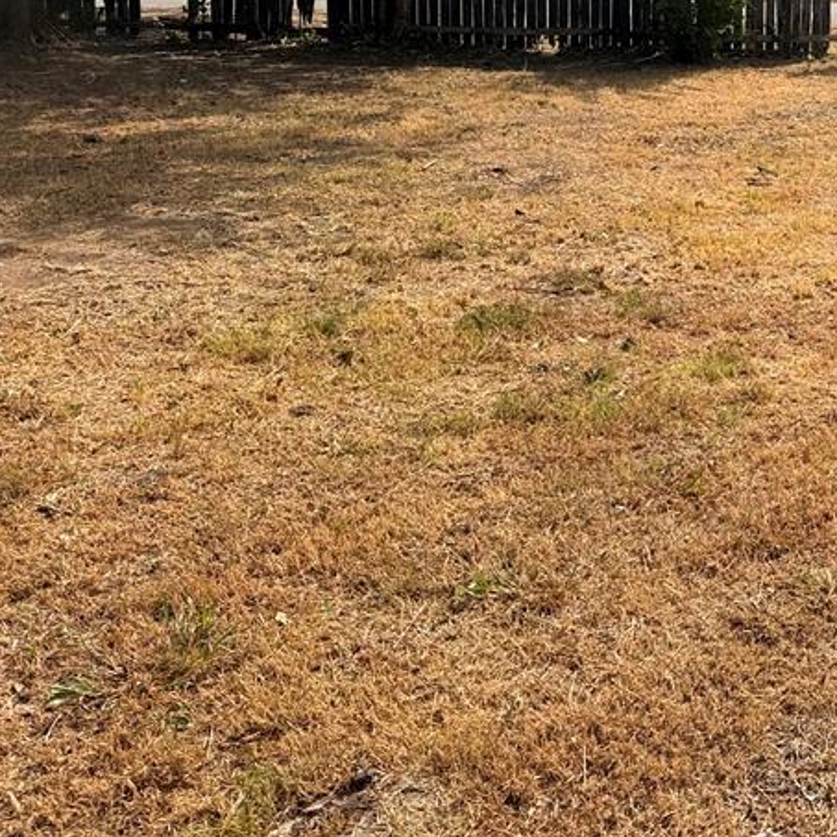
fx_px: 1313
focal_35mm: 48
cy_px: 201
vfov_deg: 34.5
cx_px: 878
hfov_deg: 32.0
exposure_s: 1/4673
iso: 80
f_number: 1.78
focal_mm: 6.76
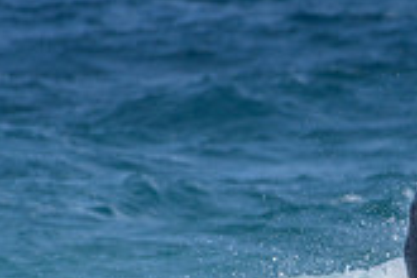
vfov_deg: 0.6
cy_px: 346
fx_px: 25030
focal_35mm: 2161
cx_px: 687
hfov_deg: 1.0
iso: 125
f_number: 5.6
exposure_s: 1/2000
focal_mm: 500
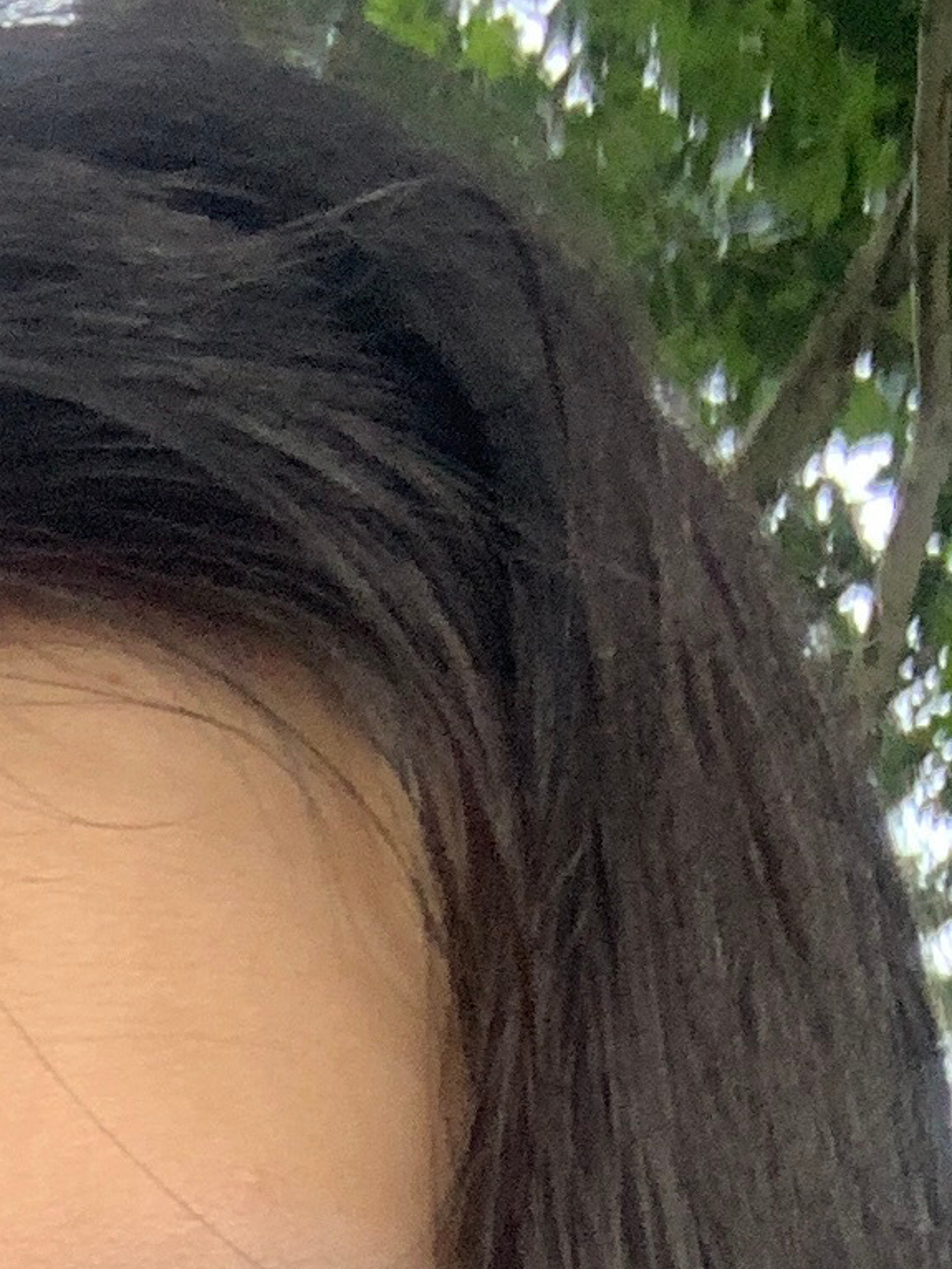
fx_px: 4728
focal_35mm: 129
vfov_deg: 13.2
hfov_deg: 11.2
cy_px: 2513
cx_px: -296
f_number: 2.2
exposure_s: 1/71
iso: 64
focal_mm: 2.87
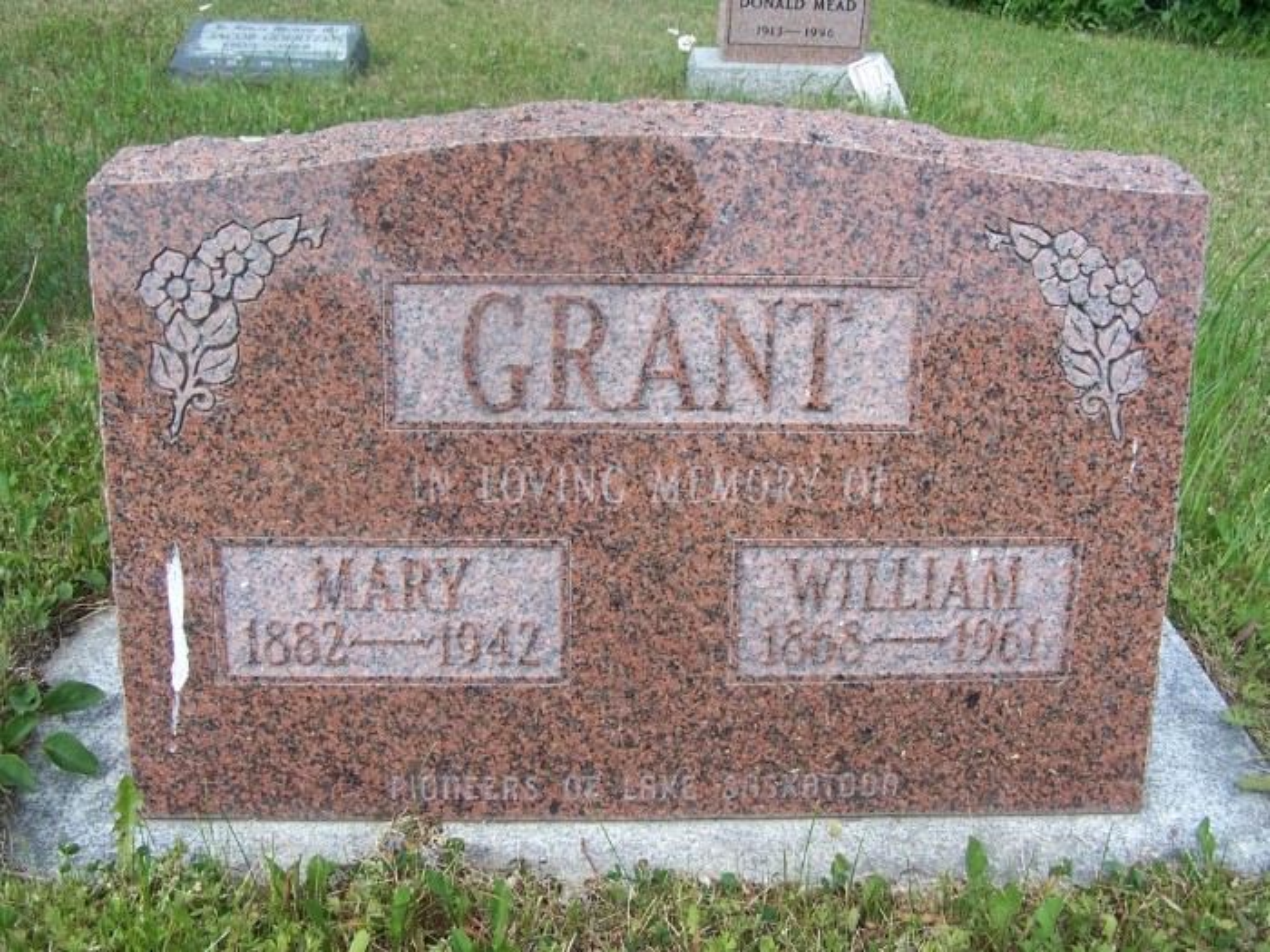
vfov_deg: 37.7
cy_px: 476
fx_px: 1394
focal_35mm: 38
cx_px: 635
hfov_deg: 49.0
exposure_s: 1/500
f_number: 4
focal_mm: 6.3
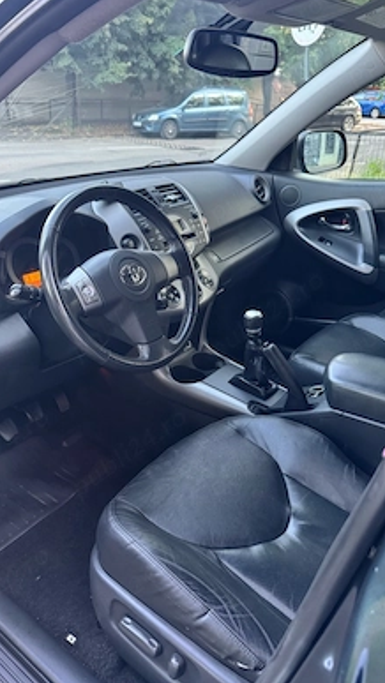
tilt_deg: -26.8
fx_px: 489
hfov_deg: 42.8
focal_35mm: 27
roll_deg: +0.0
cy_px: 337
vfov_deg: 69.8
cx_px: 164
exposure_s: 1/60
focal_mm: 6.76
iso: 500
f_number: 1.78
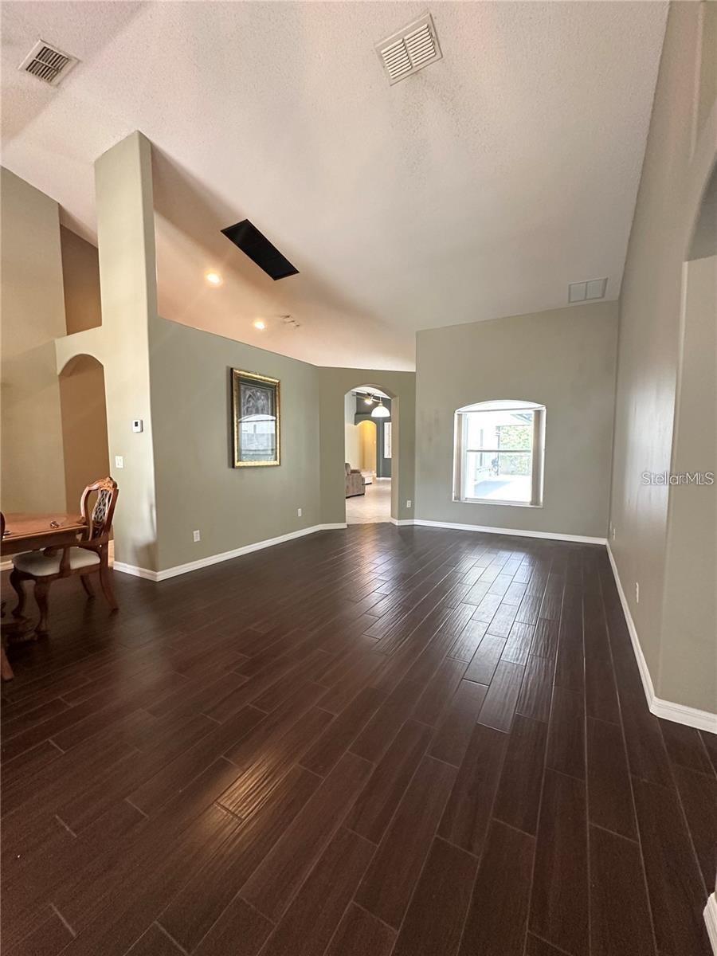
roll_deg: -0.7
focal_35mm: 14
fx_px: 387
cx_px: 358
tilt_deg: -5.0
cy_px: 478
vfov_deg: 102.1
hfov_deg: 85.7
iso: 400
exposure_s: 1/60
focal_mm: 2.22
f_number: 2.2
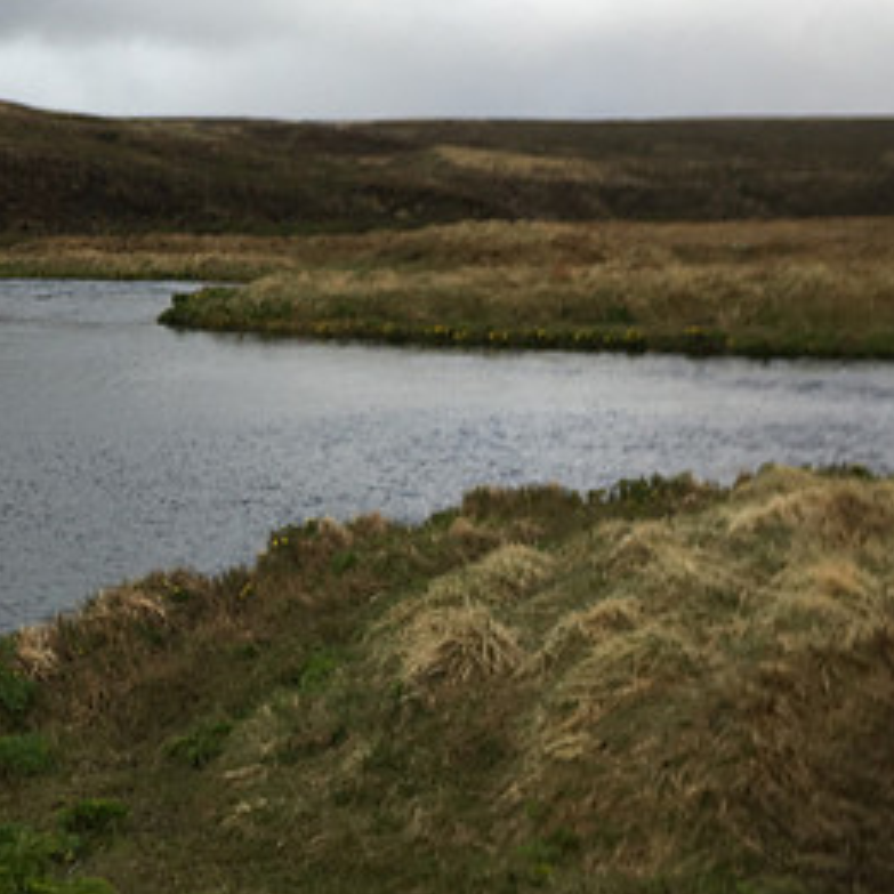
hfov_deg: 28.7
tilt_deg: -3.6
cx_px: 58
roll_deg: +0.9
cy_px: 303
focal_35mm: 57
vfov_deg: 29.8
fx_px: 1665
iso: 25
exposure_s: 1/1538
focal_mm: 4.15
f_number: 2.2
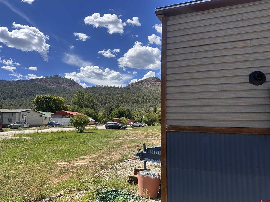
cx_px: 135
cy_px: 101
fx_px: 187
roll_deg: -0.9
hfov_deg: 71.6
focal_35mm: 24
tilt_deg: +7.3
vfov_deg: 56.8
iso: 80
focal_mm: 6.86
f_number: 1.78
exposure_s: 1/4016
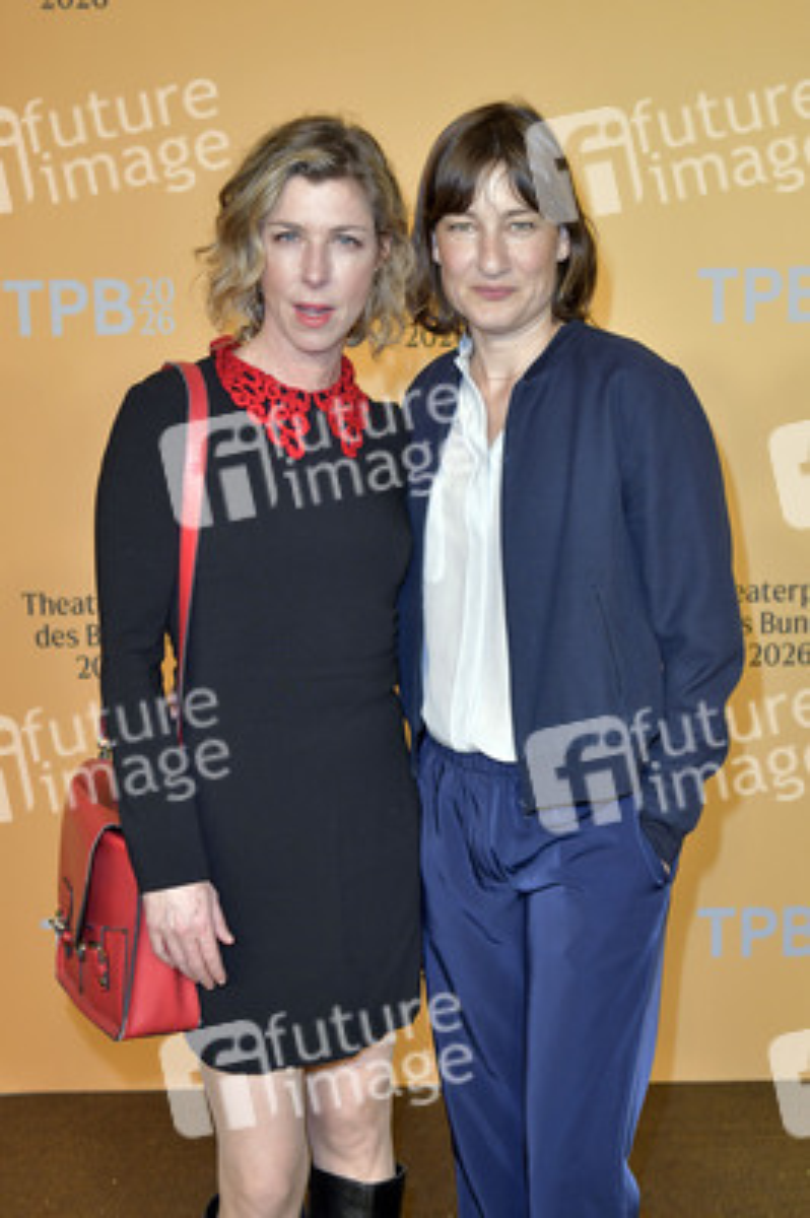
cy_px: 609
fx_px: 1623
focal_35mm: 48
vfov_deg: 41.1
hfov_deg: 28.0
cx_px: 405
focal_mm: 48
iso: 1250
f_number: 5
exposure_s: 1/200
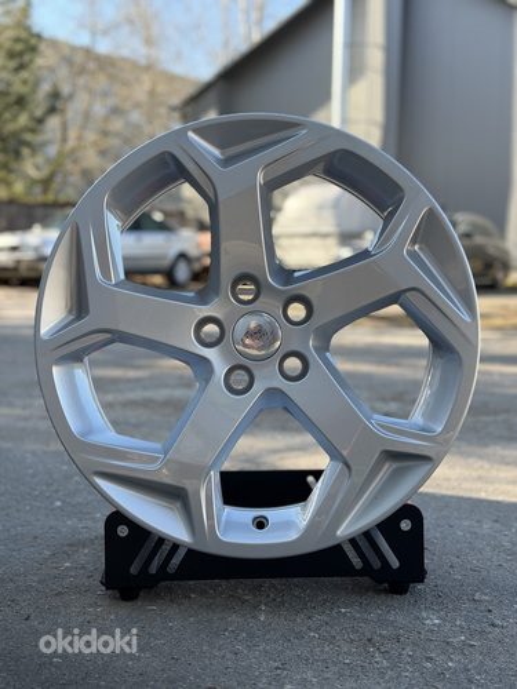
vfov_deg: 39.7
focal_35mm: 48
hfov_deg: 30.3
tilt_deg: -4.3
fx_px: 956
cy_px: 344
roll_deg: -0.2
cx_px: 258
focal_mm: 6.76
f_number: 1.78
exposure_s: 1/778
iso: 80
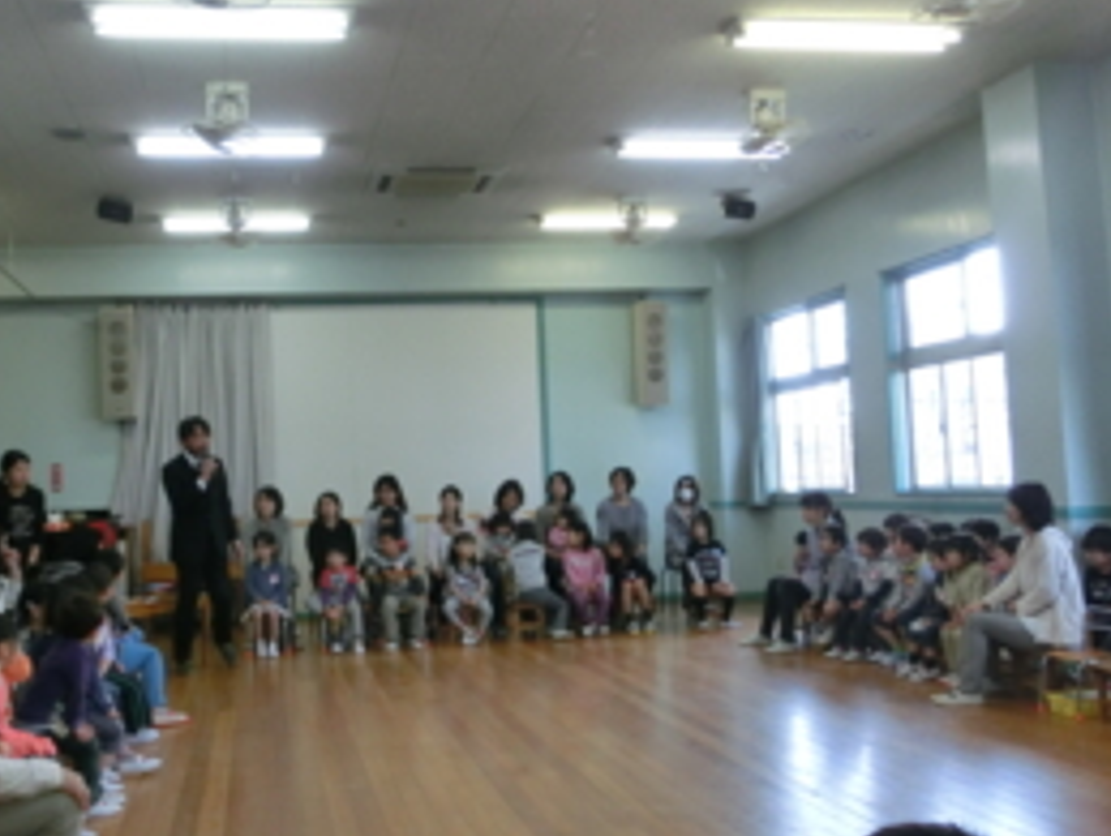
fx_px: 1189
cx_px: 450
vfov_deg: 38.7
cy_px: 399
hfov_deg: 49.8
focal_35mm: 37
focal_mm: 4.24
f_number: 3
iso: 160
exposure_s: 1/125
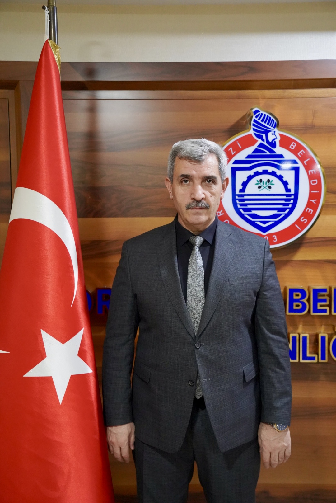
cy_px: 252
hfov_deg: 33.5
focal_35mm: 40
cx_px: 168
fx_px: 559
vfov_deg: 48.4
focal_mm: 40
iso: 10000
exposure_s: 1/160
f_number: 4
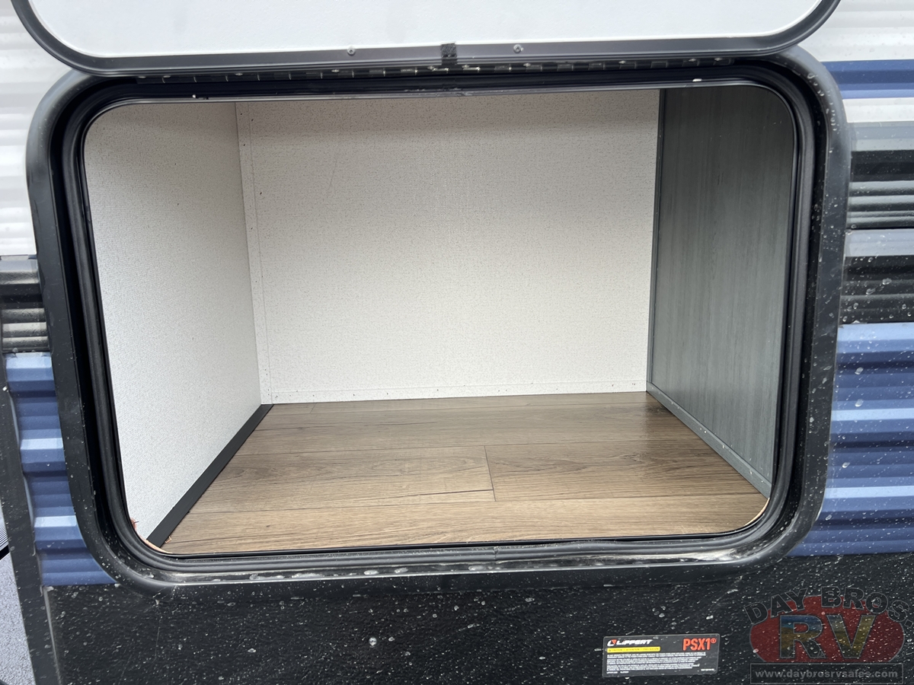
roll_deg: +0.7
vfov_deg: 53.1
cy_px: 342
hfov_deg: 67.3
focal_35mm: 26
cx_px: 457
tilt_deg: -12.6
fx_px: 687
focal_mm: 5.7
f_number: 1.5
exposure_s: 1/728
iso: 50
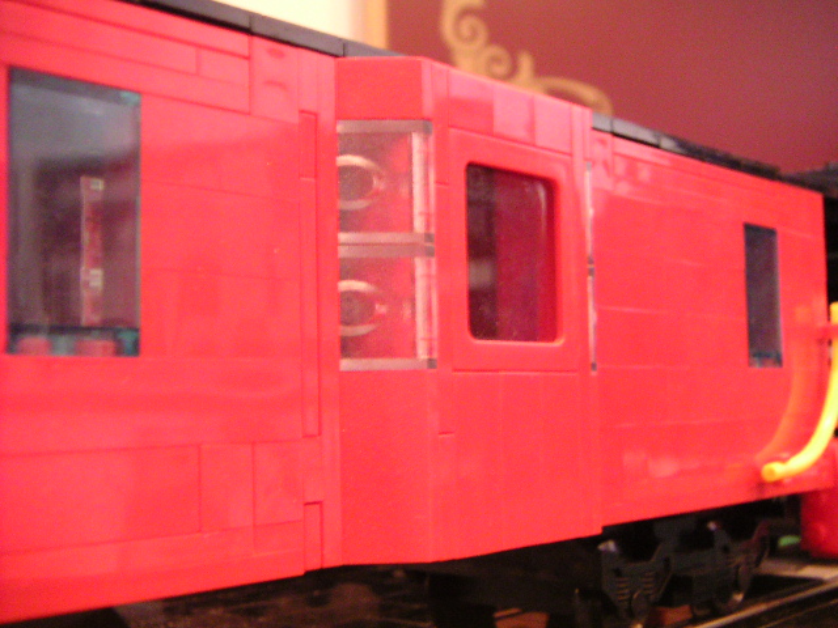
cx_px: 419
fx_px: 1235
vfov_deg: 28.6
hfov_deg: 37.5
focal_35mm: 51
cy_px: 314
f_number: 3.1
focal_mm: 6.7
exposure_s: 1/6
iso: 400
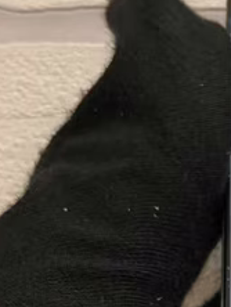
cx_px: 494
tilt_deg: +2.6
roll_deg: -0.4
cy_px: 415
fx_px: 2300
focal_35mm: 259
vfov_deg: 7.5
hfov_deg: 5.6
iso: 80
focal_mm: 6.76
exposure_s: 1/100
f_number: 1.78
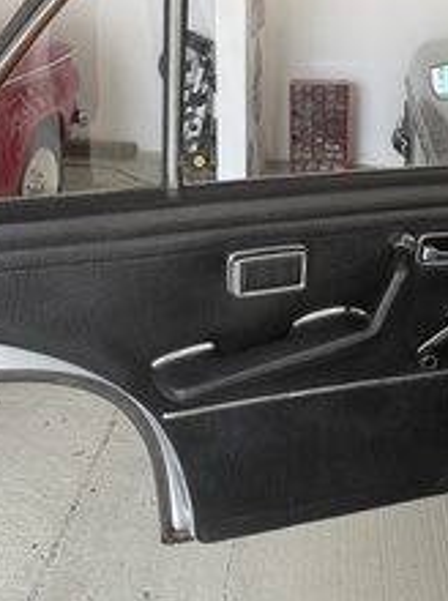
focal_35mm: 41
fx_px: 710
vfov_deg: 44.0
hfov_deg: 34.8
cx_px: 277
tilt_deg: -12.4
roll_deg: +0.7
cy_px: 135
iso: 200
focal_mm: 6.76
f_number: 1.78
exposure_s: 1/121
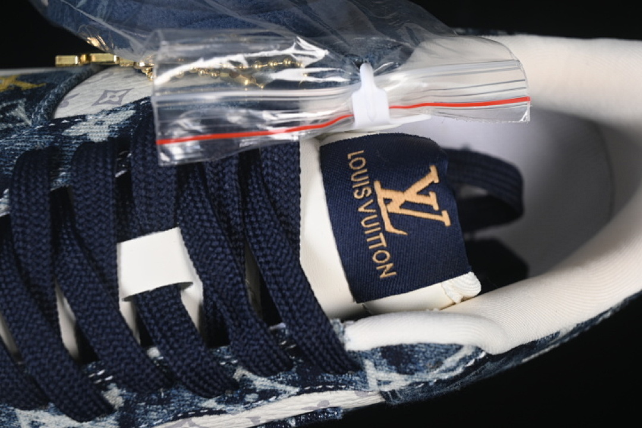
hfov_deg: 27.0
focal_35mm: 75
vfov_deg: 18.2
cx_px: 321
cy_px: 214
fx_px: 1337
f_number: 6.3
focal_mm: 50
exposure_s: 1/60
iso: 160
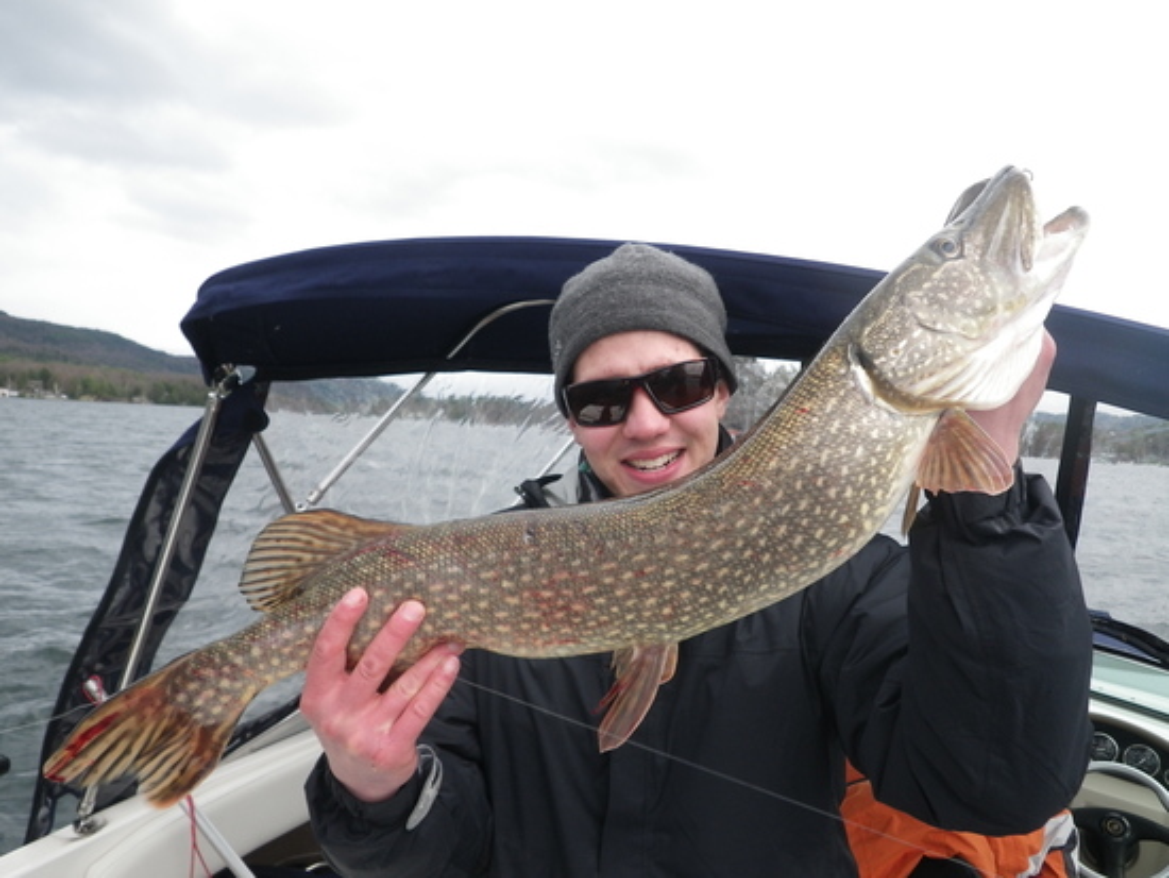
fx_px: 946
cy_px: 439
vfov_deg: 49.8
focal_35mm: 28
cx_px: 584
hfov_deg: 63.4
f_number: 3.5
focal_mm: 5
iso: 80
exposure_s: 1/80
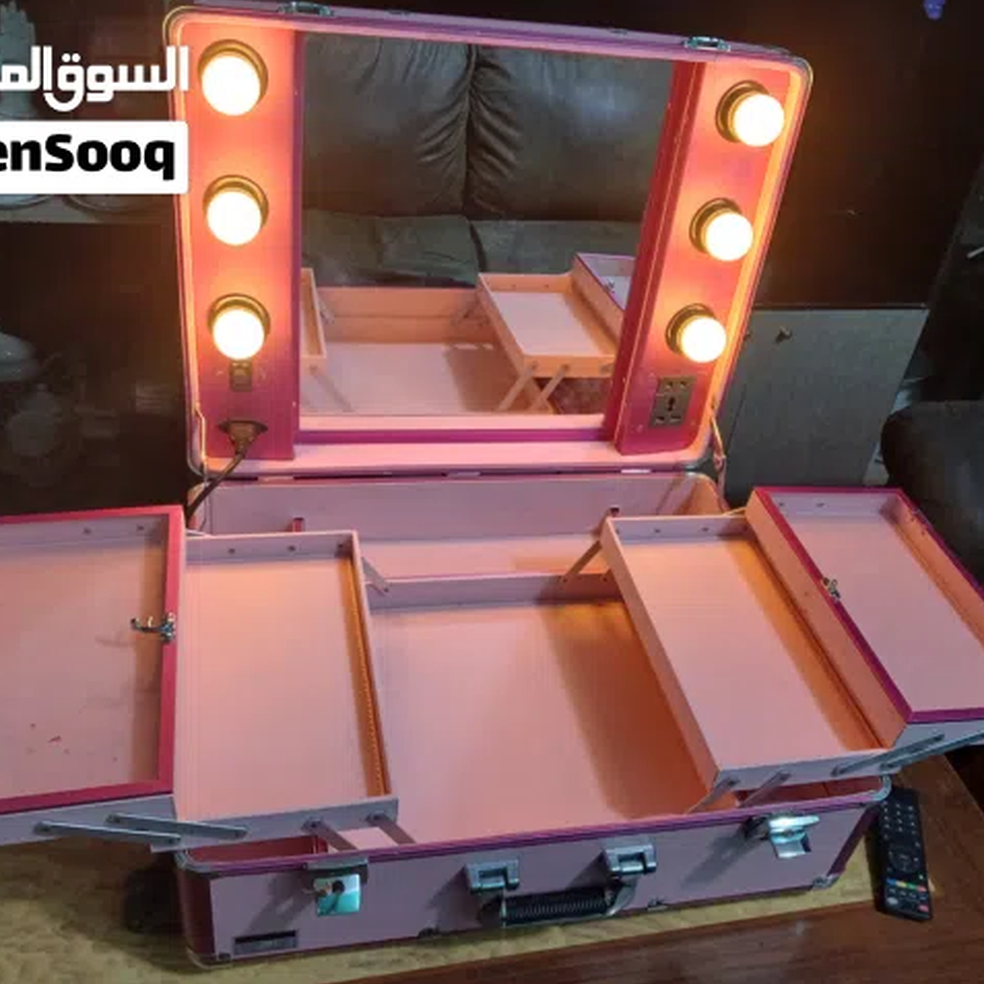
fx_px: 1029
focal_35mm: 32
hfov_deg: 51.1
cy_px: 491
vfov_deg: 51.1
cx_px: 499
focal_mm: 4
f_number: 1.8
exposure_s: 1/50
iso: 250
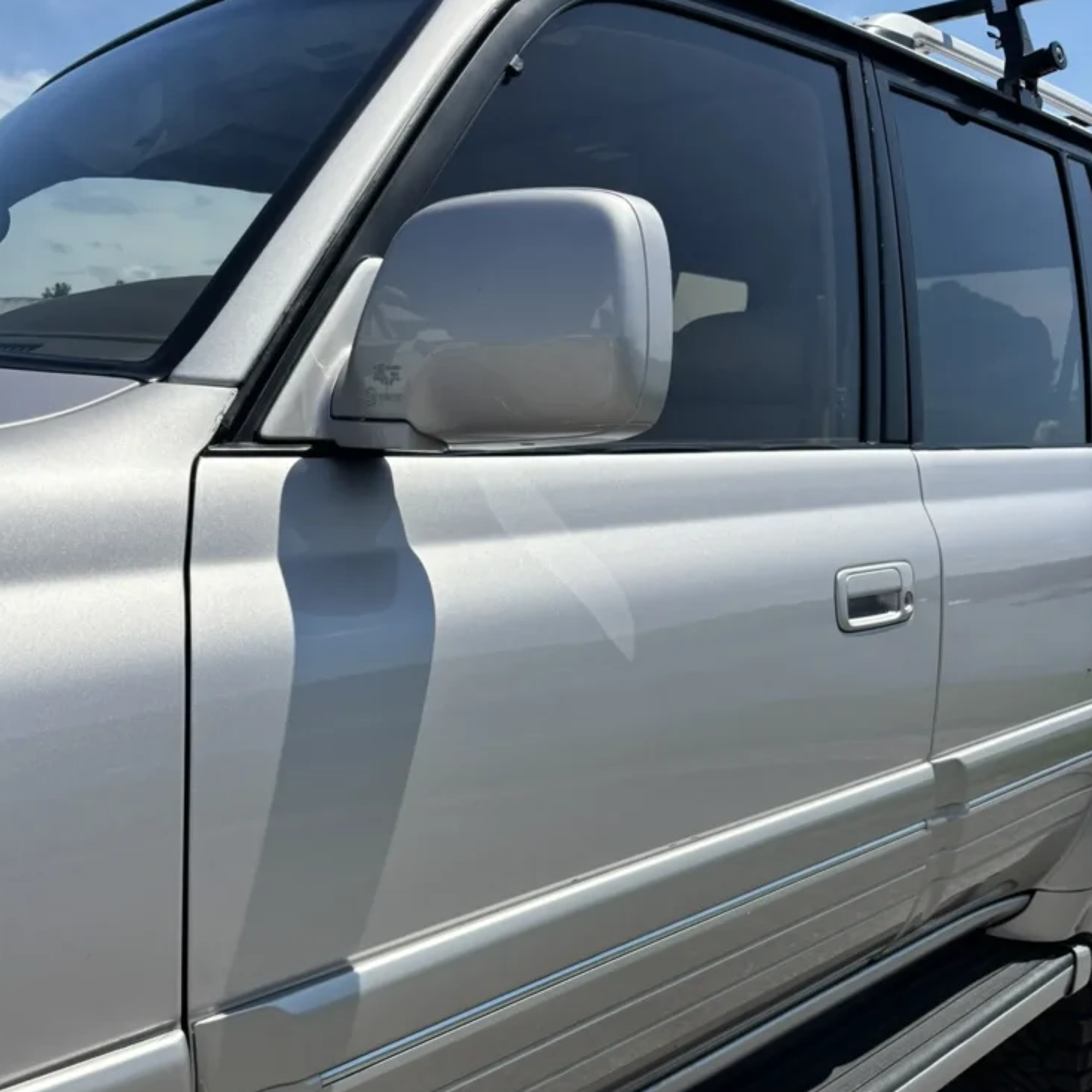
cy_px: 692
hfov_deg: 51.1
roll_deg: -3.3
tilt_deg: -13.1
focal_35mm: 32
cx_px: 524
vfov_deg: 50.5
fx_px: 1142
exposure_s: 1/4425
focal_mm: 5.96
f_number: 1.6
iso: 50
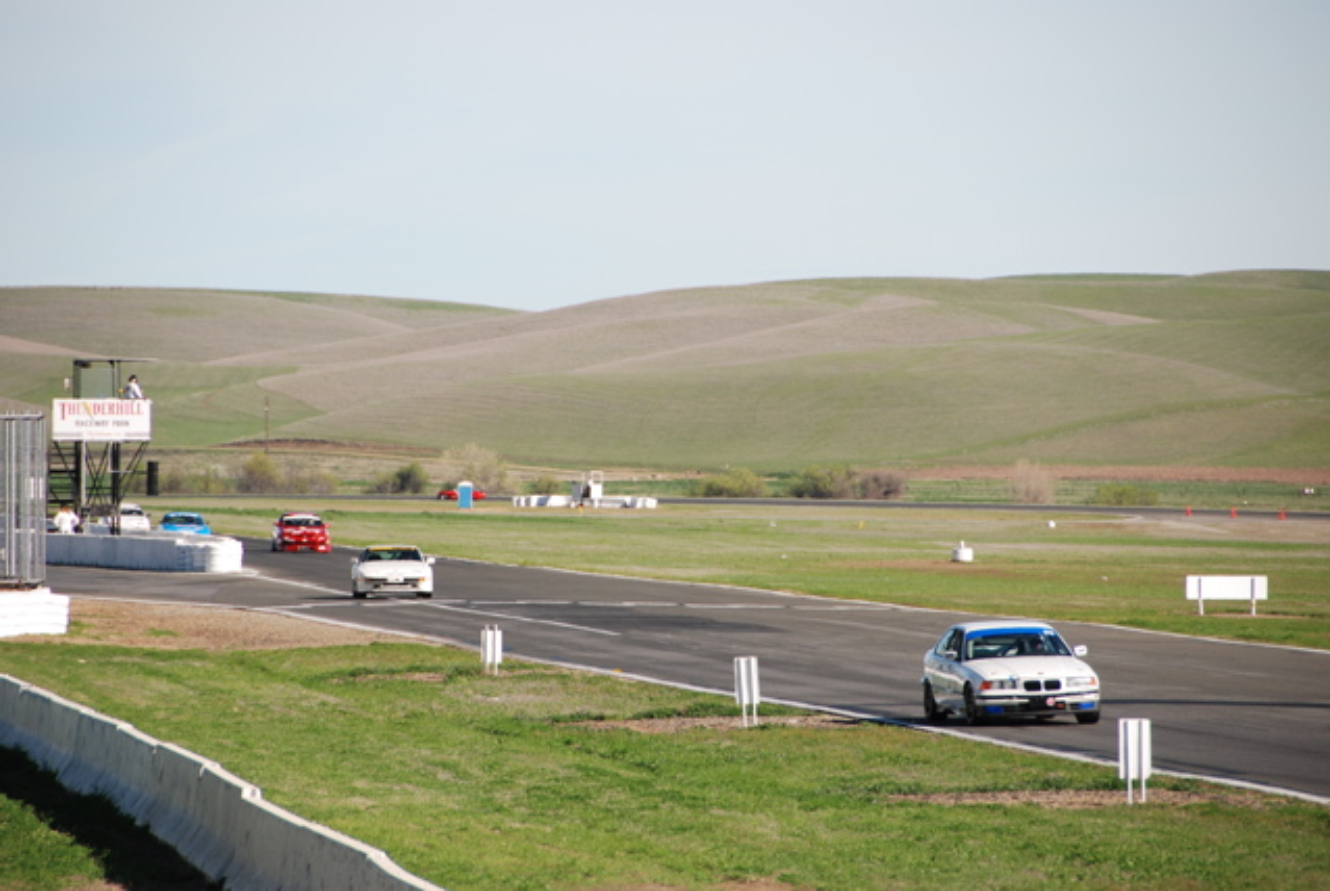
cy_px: 446
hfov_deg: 6.9
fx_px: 11099
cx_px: 665
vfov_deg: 4.6
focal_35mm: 300
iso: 200
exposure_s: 1/800
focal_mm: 200
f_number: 5.6
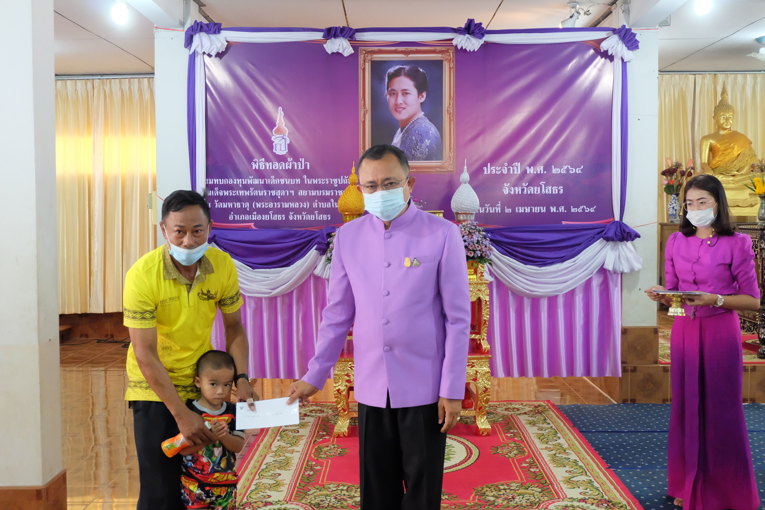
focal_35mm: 44
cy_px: 255
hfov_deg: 44.5
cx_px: 382
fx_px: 935
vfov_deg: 30.5
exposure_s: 1/75
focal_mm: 29.5
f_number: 4.7
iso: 6400
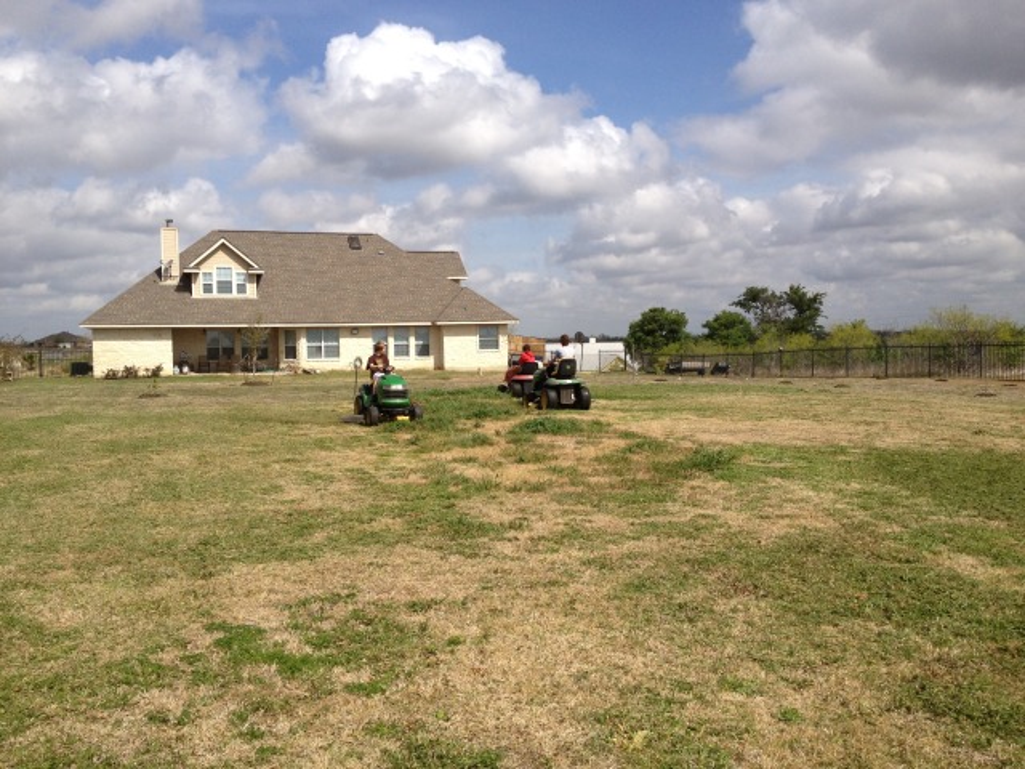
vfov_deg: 40.7
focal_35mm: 35
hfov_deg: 52.6
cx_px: 512
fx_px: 1036
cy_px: 384
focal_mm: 4.28
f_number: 2.4
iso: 50
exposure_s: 1/2762
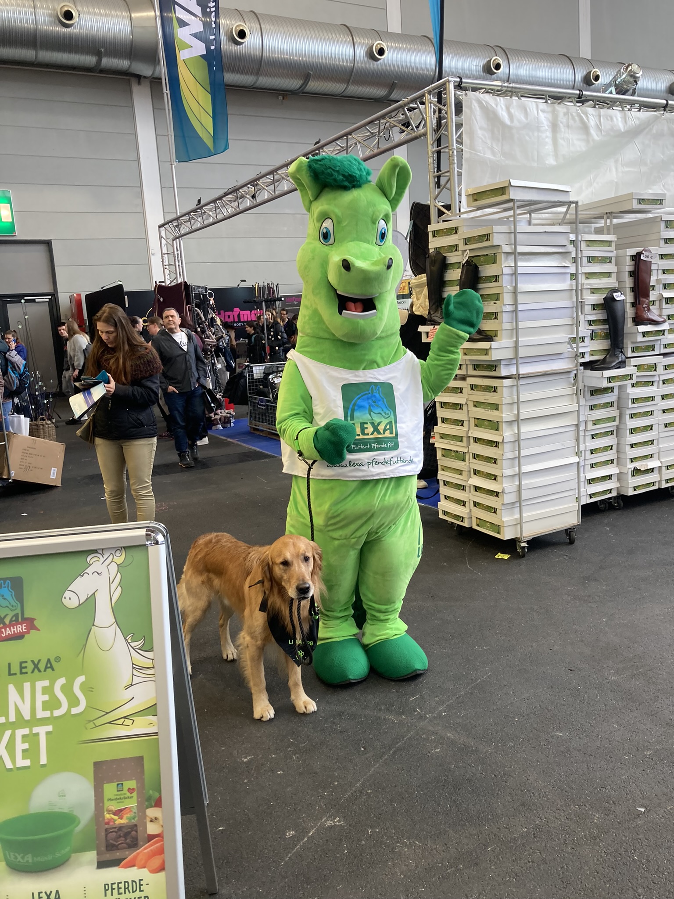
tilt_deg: -3.8
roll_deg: +1.7
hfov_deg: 49.7
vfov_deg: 63.4
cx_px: 337
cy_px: 450
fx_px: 727
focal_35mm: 28
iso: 80
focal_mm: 3.99
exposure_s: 1/100
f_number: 1.8
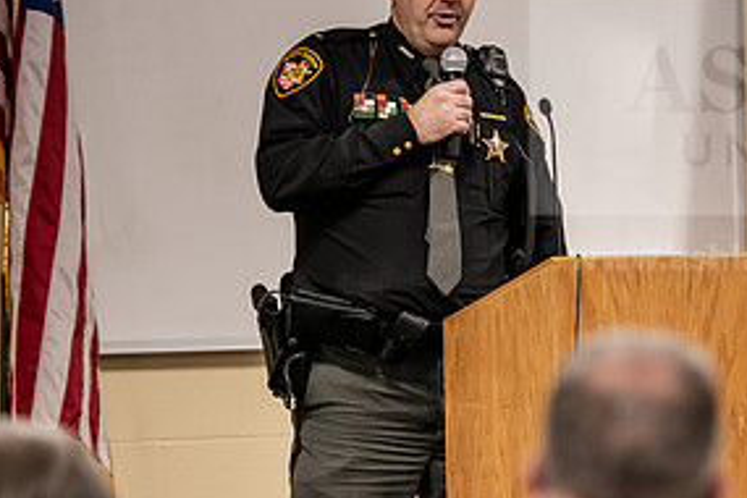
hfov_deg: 7.5
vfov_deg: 5.0
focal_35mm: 275
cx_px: 451
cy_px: 313
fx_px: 5706
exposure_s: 1/200
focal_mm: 135
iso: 1600
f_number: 3.2
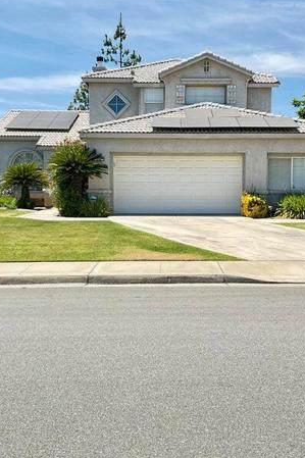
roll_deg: +0.3
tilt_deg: -3.1
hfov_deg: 31.1
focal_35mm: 43
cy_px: 216
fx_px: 547
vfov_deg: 45.4
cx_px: 180
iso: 25
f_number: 1.8
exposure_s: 1/666
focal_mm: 3
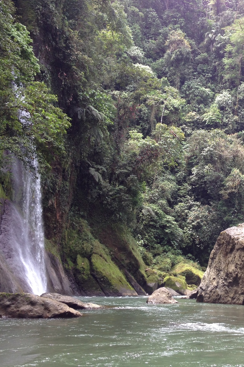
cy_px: 184
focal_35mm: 49
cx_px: 219
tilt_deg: +9.4
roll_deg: -0.2
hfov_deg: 26.6
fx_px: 498
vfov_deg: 40.4
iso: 50
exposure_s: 1/176
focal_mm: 4.28
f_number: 2.4
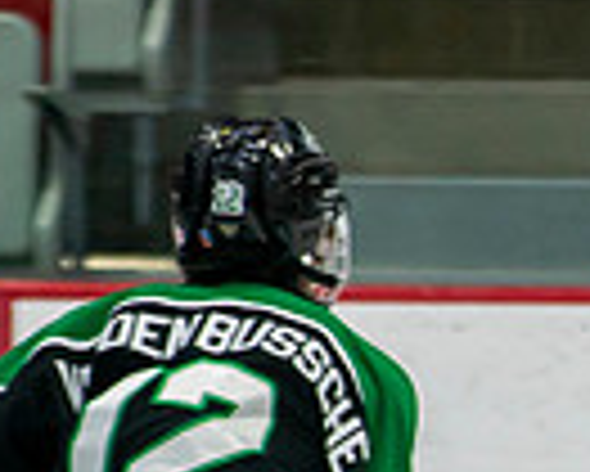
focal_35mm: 1429
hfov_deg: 1.4
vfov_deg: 1.1
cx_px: 1485
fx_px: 24971
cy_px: 780
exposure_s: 1/640
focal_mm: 200
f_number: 2.8
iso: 640
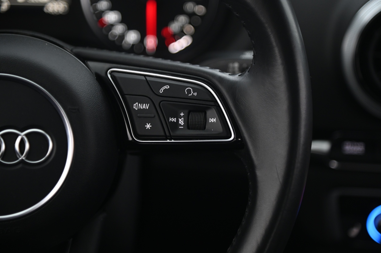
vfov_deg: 11.4
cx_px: 190
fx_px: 1269
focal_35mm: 120
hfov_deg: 17.1
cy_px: 126
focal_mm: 120
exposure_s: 1/15
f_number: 4
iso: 2000
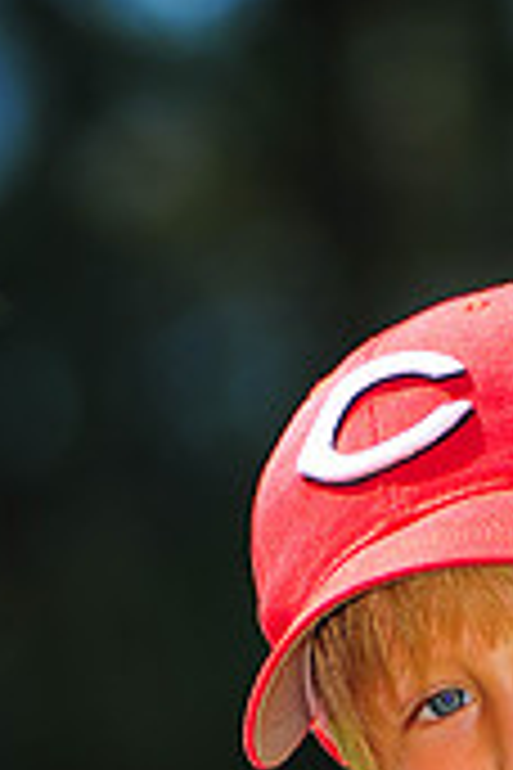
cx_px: 594
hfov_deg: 2.3
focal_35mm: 609
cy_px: 1225
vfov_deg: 3.4
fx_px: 13016
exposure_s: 1/800
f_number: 4.5
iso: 200
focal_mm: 180
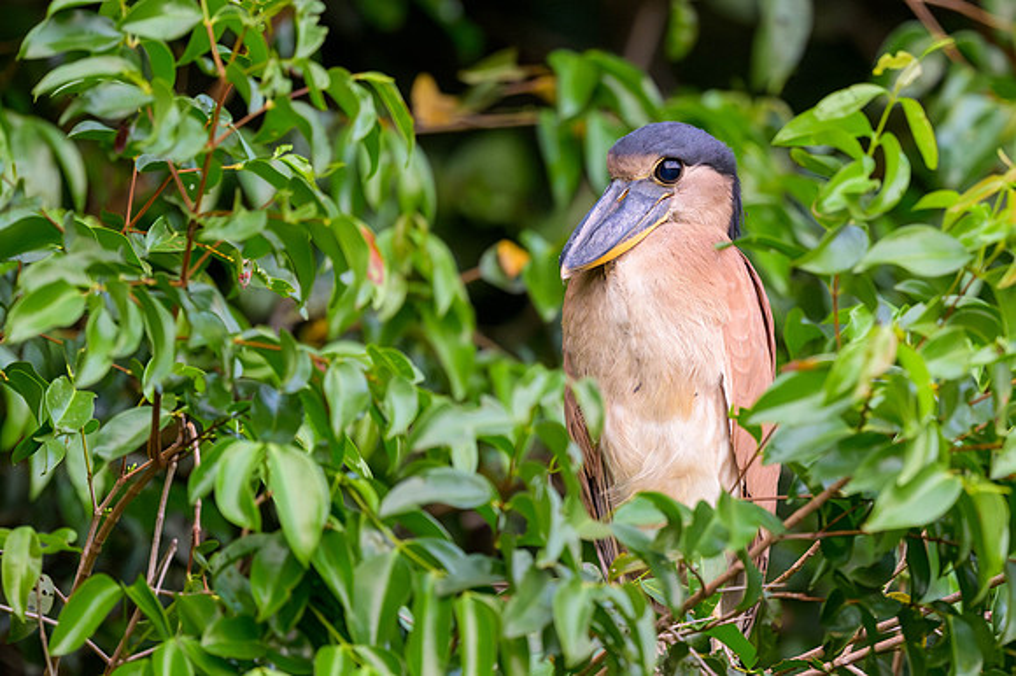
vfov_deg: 1.6
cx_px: 734
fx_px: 24456
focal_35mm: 867
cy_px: 368
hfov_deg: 2.4
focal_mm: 400
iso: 3600
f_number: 2.8
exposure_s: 1/1000
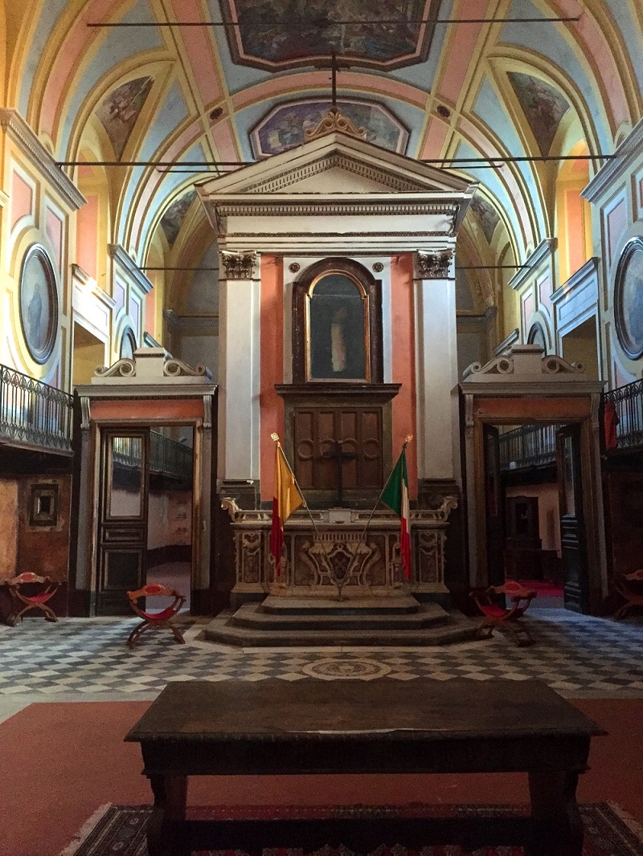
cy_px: 428
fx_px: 718
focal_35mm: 29
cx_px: 322
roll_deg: +0.4
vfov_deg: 61.6
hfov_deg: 48.2
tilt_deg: +6.2
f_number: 2.2
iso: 500
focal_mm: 4.15
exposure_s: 1/15
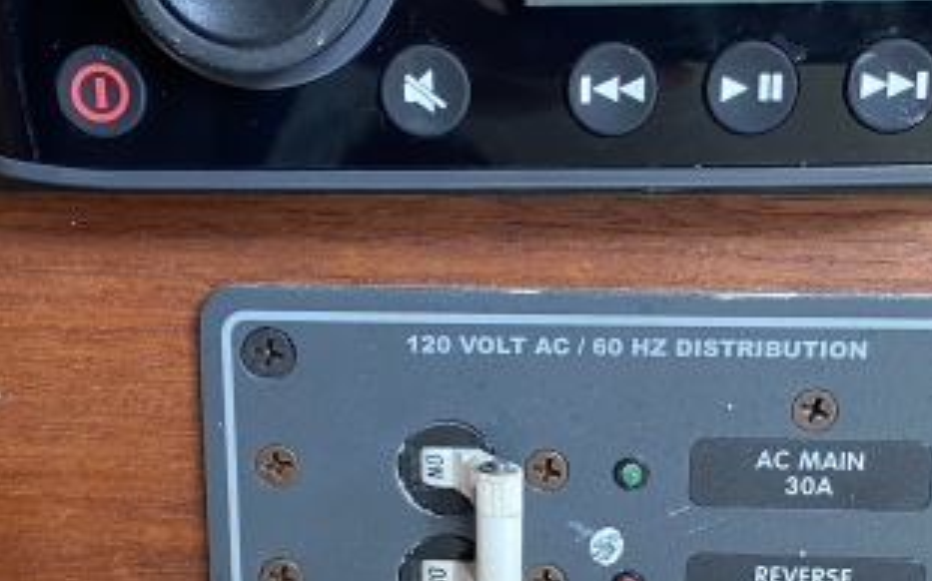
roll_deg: +0.4
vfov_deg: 18.2
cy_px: 458
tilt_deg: -20.5
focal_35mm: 71
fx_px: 1802
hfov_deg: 29.0
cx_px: 473
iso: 200
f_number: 1.8
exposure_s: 1/60
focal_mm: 4.25
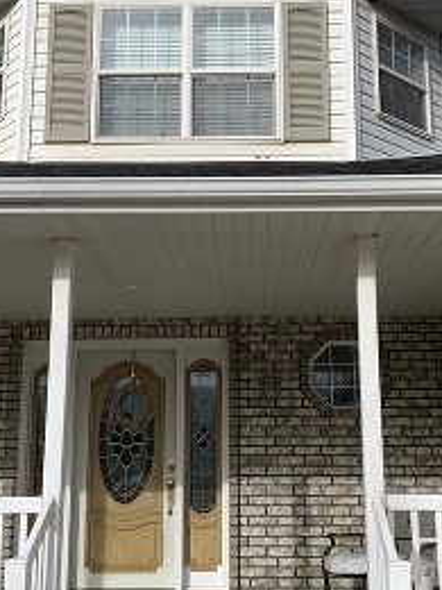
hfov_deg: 30.3
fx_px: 817
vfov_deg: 39.6
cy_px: 322
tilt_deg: +12.8
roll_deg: +0.1
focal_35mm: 48
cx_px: 236
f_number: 1.8
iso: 25
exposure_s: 1/2309
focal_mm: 4.25
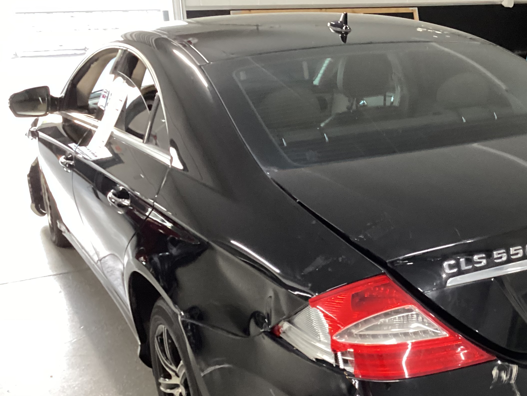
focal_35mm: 48
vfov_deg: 29.9
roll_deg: -0.7
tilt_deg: -23.0
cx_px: 408
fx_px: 731
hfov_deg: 38.4
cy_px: 278
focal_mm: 3.3
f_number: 2.4
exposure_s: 1/33
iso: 400
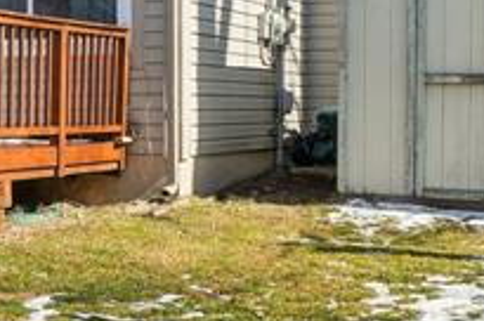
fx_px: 1208
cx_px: 68
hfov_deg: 22.2
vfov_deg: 15.1
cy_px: 116
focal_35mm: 90
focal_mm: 12
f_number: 8
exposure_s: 1/250
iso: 100
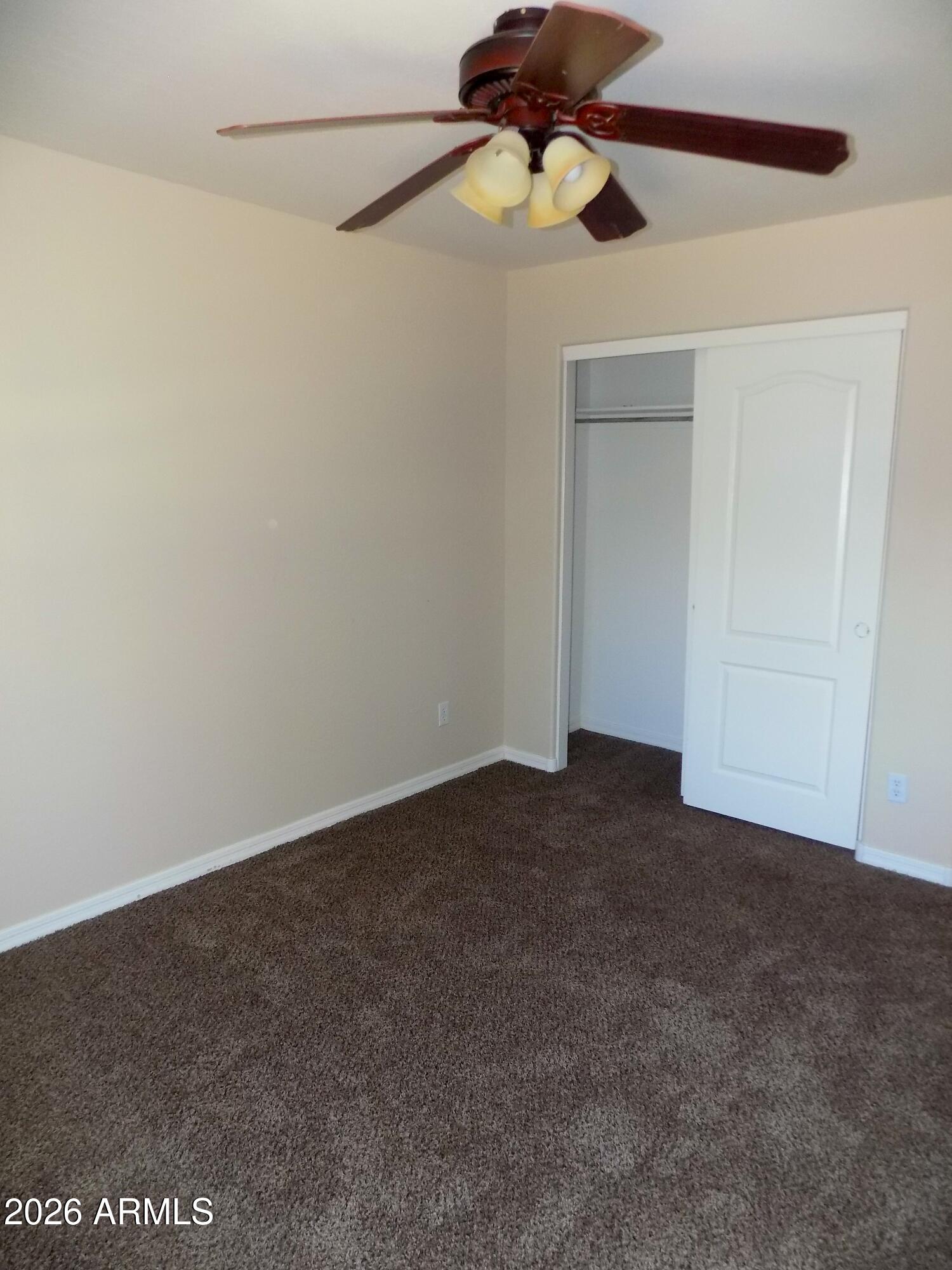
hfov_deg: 58.9
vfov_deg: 73.9
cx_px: 476
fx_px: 843
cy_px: 635
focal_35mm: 23
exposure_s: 1/30
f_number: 3.1
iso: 200
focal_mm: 4
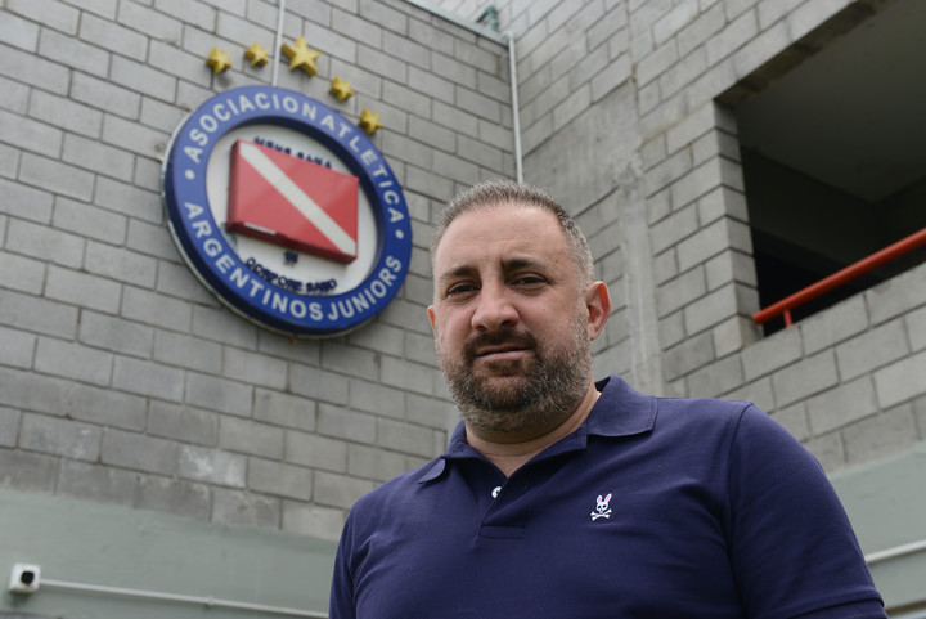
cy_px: 310
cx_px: 463
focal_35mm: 50
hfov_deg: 39.6
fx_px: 1287
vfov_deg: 27.0
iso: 400
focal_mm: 50
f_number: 9
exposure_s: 1/400
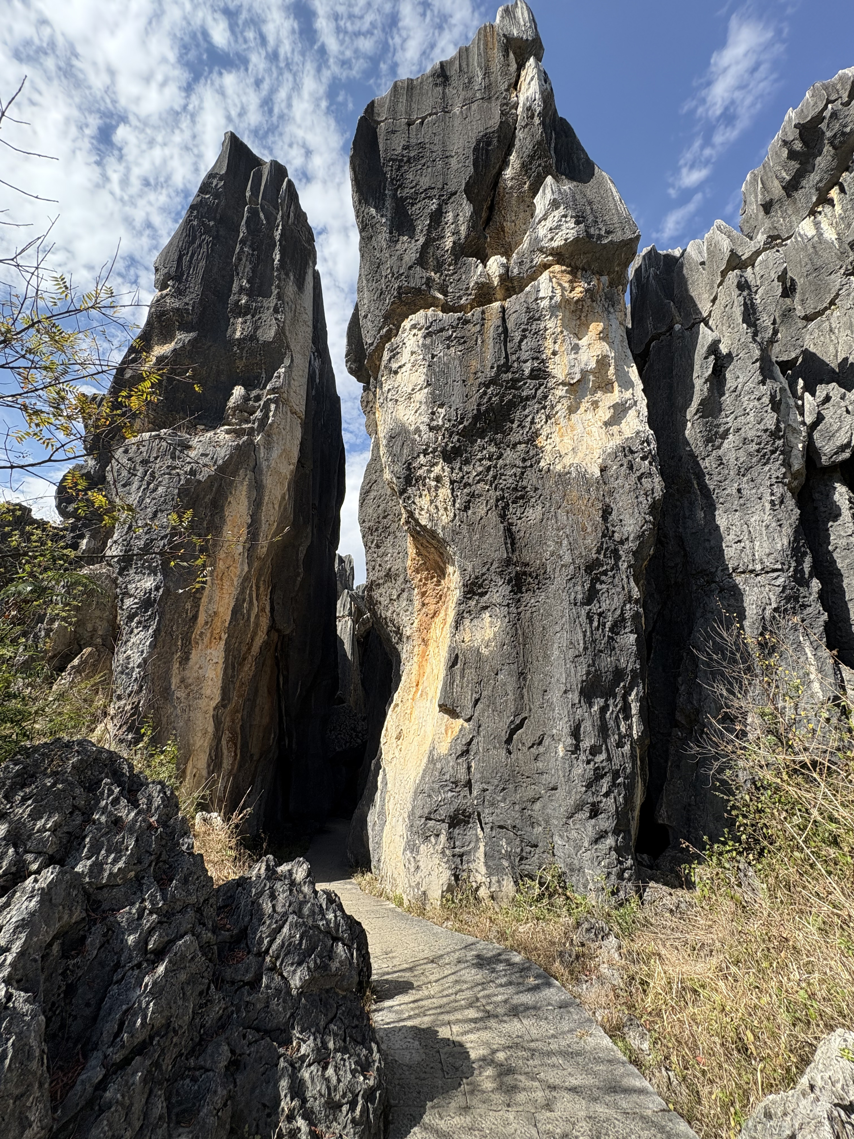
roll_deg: -1.1
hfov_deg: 85.7
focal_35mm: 14
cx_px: 427
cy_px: 570
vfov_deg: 102.1
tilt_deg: +17.7
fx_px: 461
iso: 50
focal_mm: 2.22
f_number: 2.2
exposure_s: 1/1143
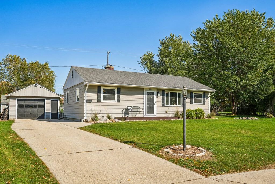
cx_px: 138
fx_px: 229
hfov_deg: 61.9
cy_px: 92
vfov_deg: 43.6
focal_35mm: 30
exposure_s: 1/500
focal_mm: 30
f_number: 6.3
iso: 100
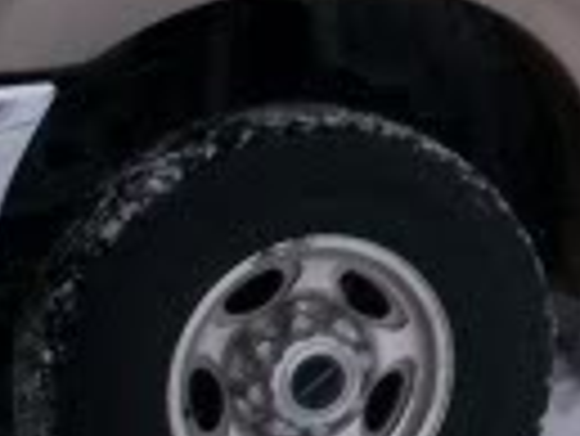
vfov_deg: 8.3
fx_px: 2985
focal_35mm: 178
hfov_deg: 10.5
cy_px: 4
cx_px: 985
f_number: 4.5
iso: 100
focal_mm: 6
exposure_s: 1/153
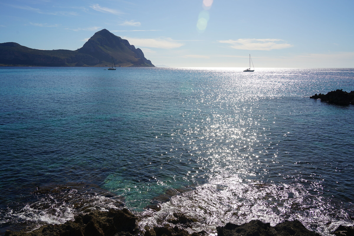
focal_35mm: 31
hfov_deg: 60.3
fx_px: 305
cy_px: 118
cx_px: 177
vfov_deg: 42.3
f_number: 10
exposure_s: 1/320
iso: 100
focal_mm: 31
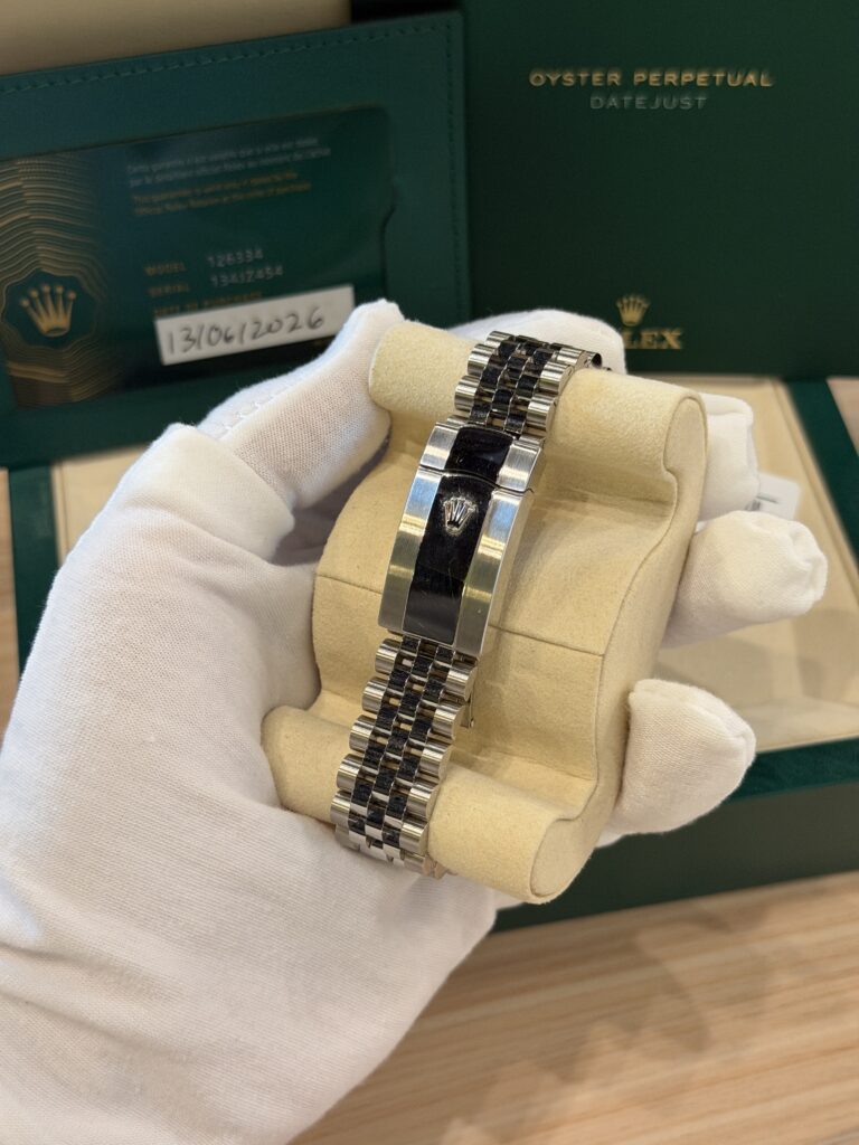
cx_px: 430
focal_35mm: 48
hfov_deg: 30.3
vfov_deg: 39.7
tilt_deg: -54.9
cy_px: 572
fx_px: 1588
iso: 250
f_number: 1.78
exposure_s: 1/60
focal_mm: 6.76
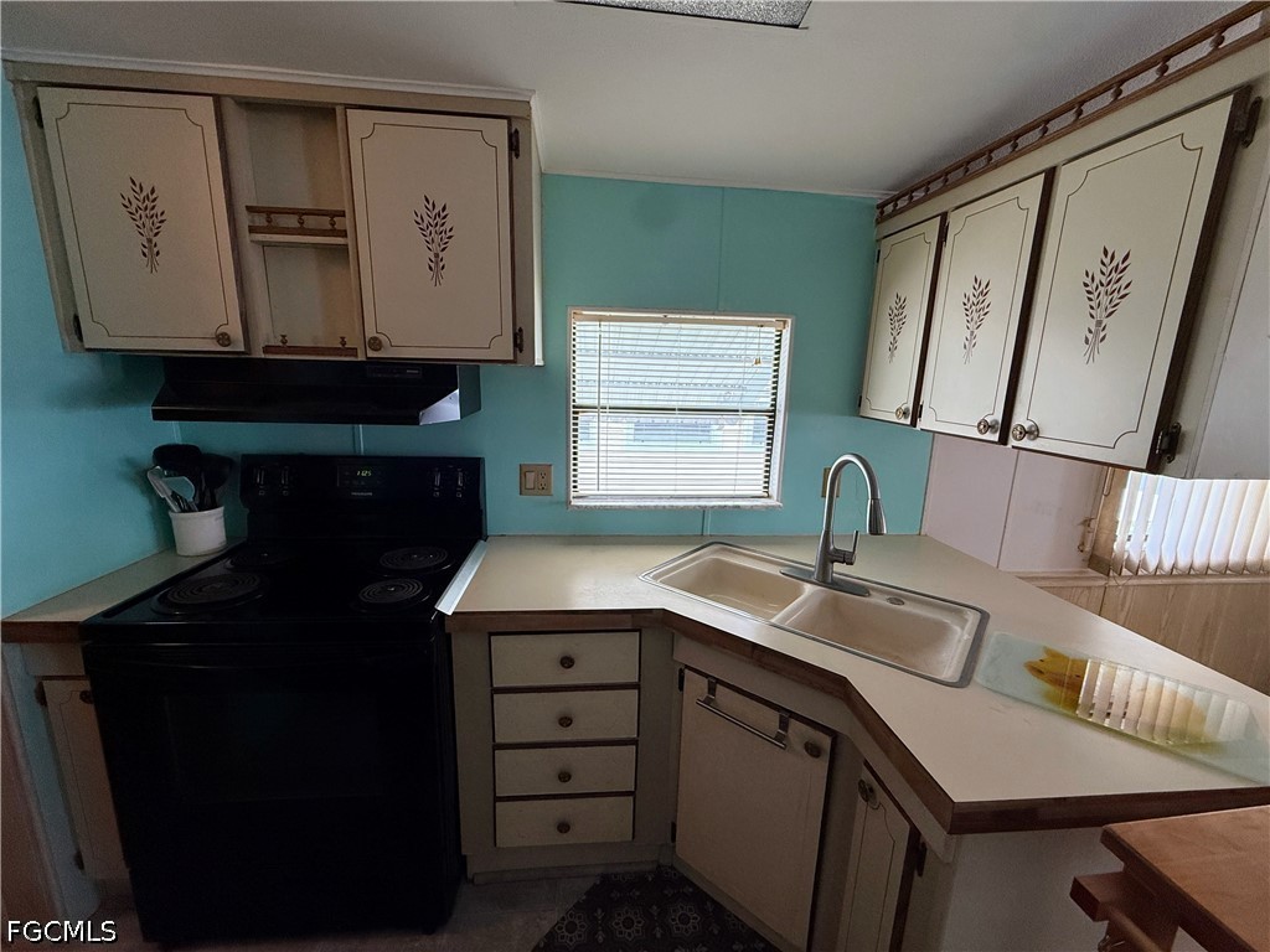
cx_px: 635
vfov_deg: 85.7
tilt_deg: -11.3
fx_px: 514
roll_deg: -1.2
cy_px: 476
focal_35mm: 14
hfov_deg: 102.1
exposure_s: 1/120
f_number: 2.2
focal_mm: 2.22
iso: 200
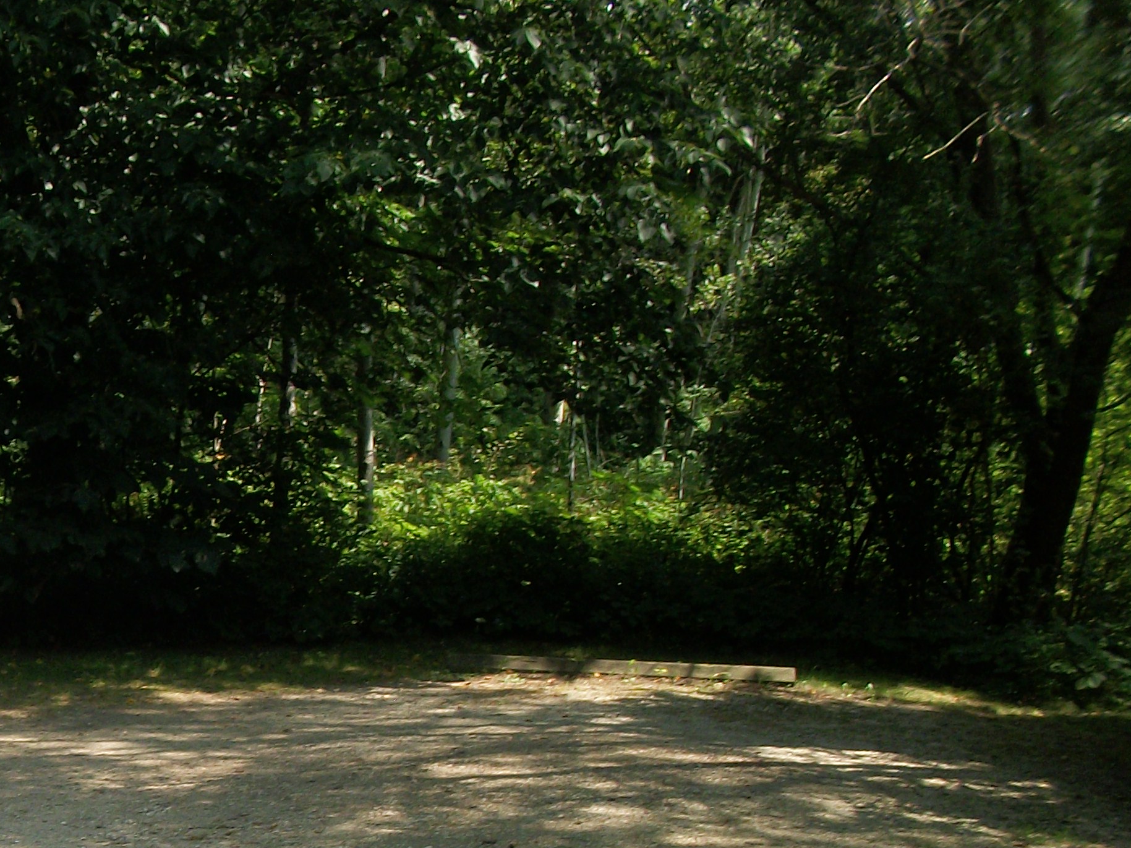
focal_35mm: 70
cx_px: -5
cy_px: 824
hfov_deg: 26.3
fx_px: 2287
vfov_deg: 20.4
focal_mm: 5.7
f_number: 8.8
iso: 80
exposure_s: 1/80
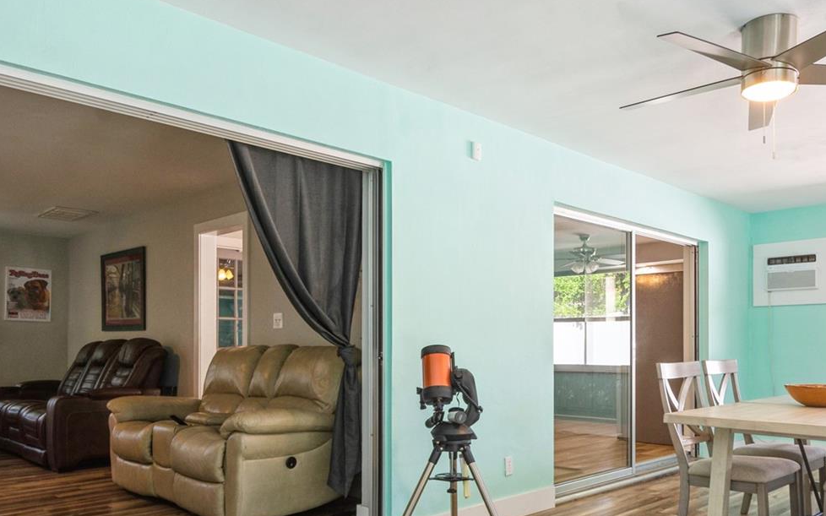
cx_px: 443
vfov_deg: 41.4
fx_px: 675
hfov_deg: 62.8
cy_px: 336
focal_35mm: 30
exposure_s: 1/20
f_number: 8
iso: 250
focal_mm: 12
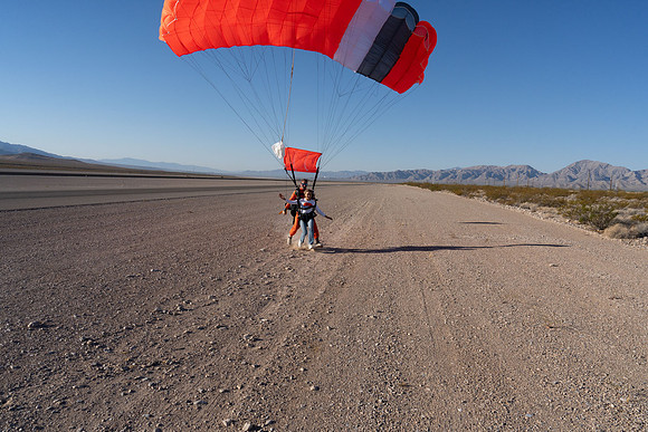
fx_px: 432
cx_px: 324
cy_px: 216
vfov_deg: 53.2
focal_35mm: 24
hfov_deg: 73.7
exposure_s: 1/2000
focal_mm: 24
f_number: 10
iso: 800
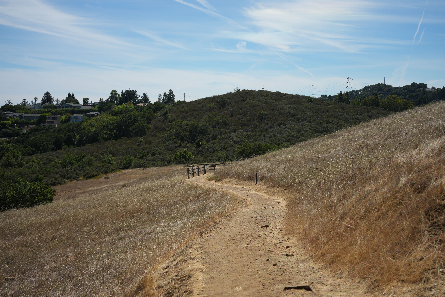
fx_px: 618
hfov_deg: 39.6
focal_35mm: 50
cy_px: 148
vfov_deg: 27.0
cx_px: 222
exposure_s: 1/1250
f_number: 4.5
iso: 125
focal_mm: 50
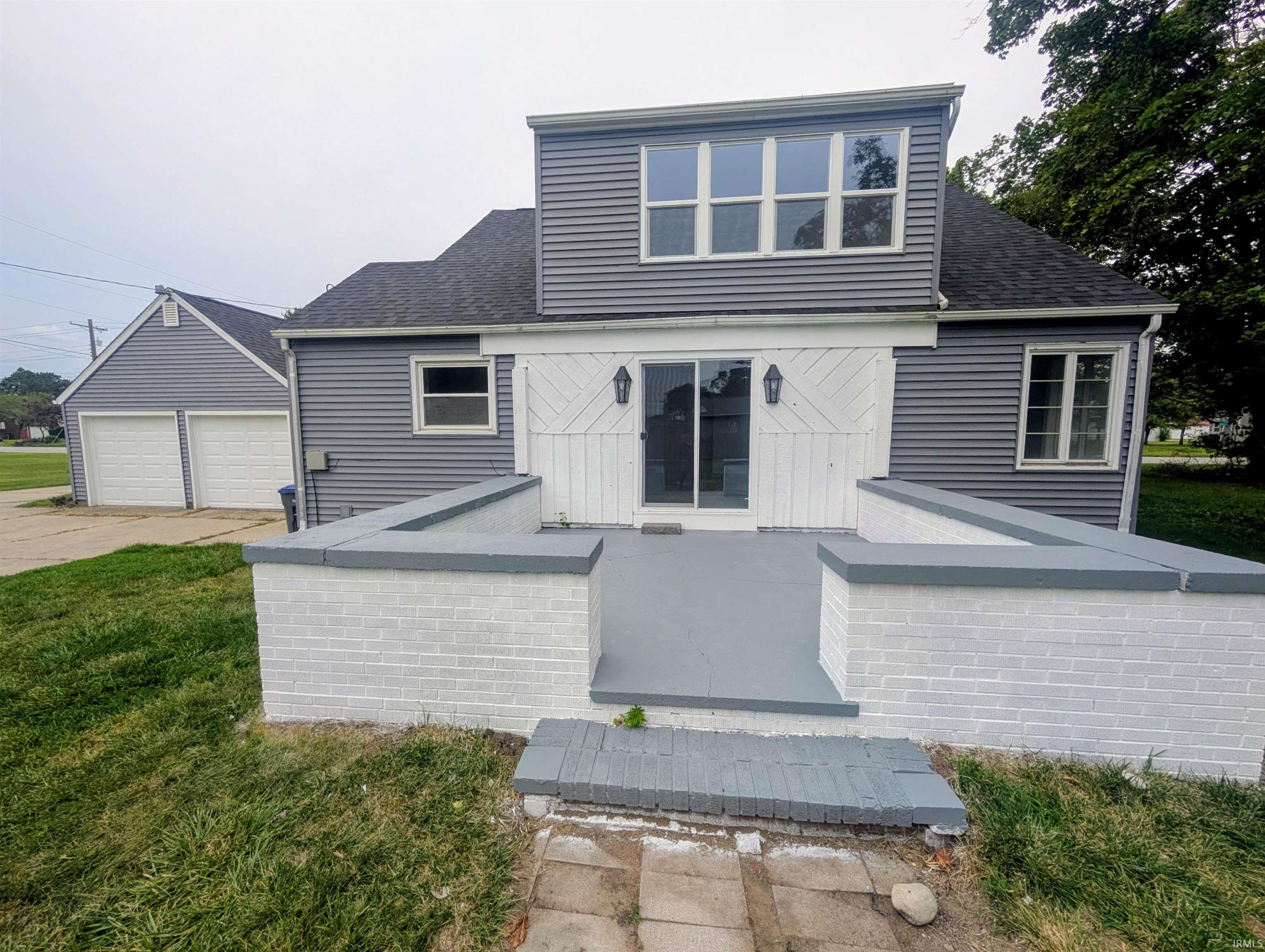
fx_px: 439
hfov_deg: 110.5
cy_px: 476
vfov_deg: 94.6
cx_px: 632
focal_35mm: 12
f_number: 1.7
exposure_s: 1/1672
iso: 52
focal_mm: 2.02
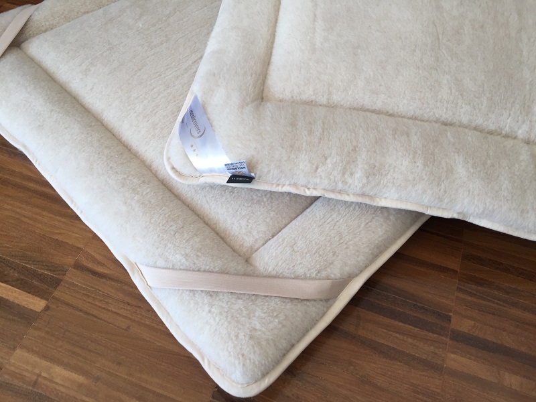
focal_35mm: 29
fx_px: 449
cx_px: 268
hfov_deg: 61.7
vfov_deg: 48.2
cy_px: 201
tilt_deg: -56.3
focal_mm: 4.15
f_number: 2.2
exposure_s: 1/50
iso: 40
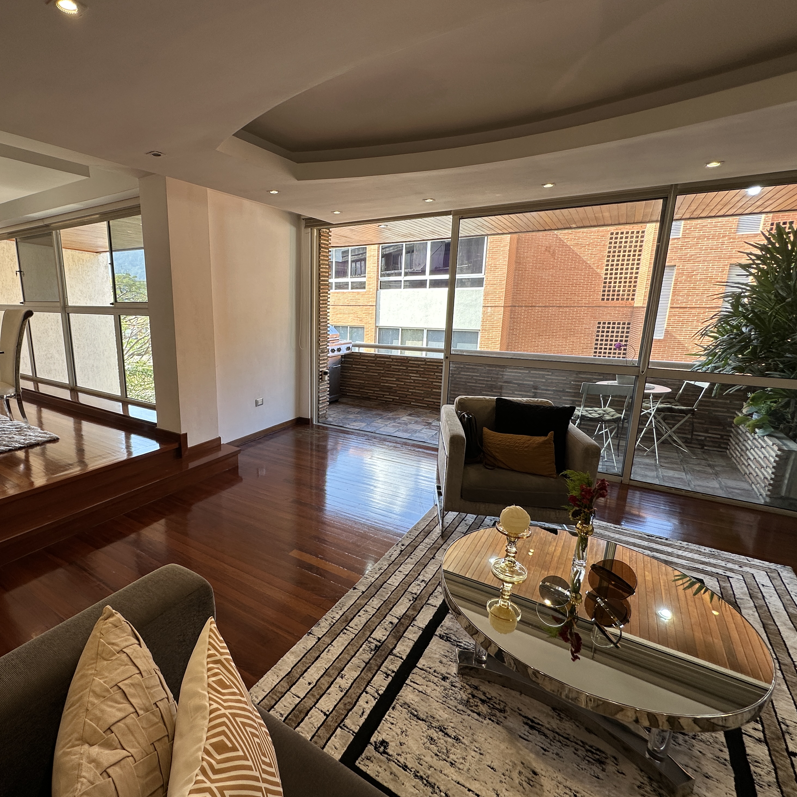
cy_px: 396
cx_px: 305
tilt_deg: -11.4
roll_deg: +0.0
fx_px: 443
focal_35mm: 17
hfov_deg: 82.6
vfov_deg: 84.0
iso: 40
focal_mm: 2.22
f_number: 2.2
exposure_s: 1/123
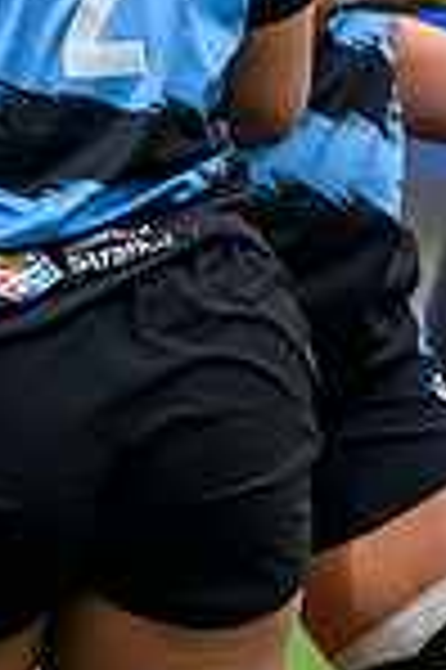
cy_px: 181
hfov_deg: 0.8
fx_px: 33619
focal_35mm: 1805
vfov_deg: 1.1
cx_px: -1008
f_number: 3.2
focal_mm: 400
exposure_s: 1/1600
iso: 1600
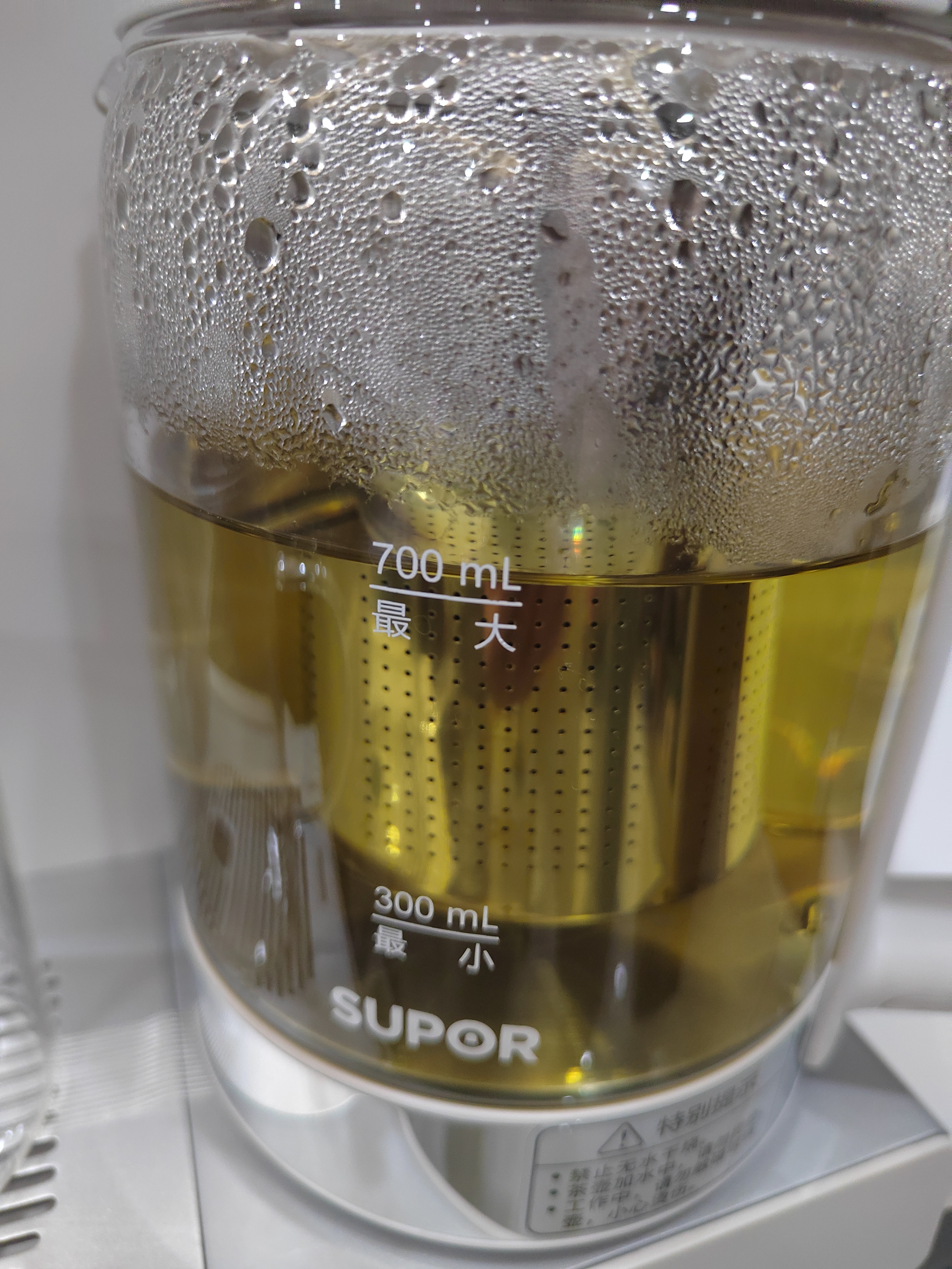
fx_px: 843
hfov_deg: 58.9
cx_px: 476
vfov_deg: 73.9
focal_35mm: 23
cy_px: 634
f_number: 1.9
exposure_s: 1/50
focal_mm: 5.52
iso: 3347
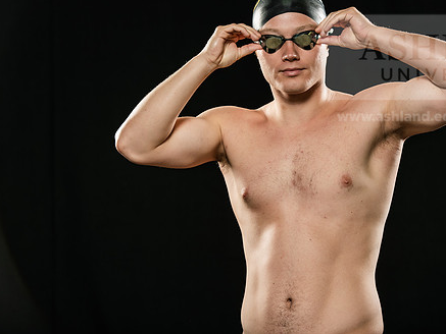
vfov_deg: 11.1
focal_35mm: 134
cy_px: 138
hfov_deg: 14.7
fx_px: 1727
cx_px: 291
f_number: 5.6
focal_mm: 105
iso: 320
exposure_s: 1/250
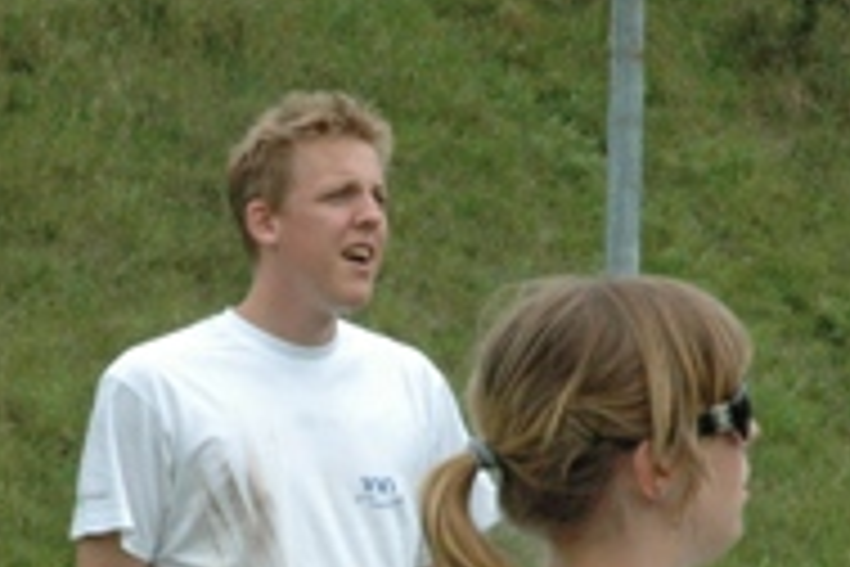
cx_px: 274
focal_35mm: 355
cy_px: 457
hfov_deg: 5.8
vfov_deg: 3.9
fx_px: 8381
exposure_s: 1/640
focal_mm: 70
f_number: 14
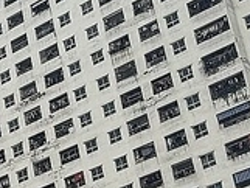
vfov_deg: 9.7
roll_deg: +0.9
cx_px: -332
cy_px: 162
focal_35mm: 152
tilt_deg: +25.3
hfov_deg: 11.1
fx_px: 1099
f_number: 1.78
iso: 80
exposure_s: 1/2331
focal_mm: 6.76
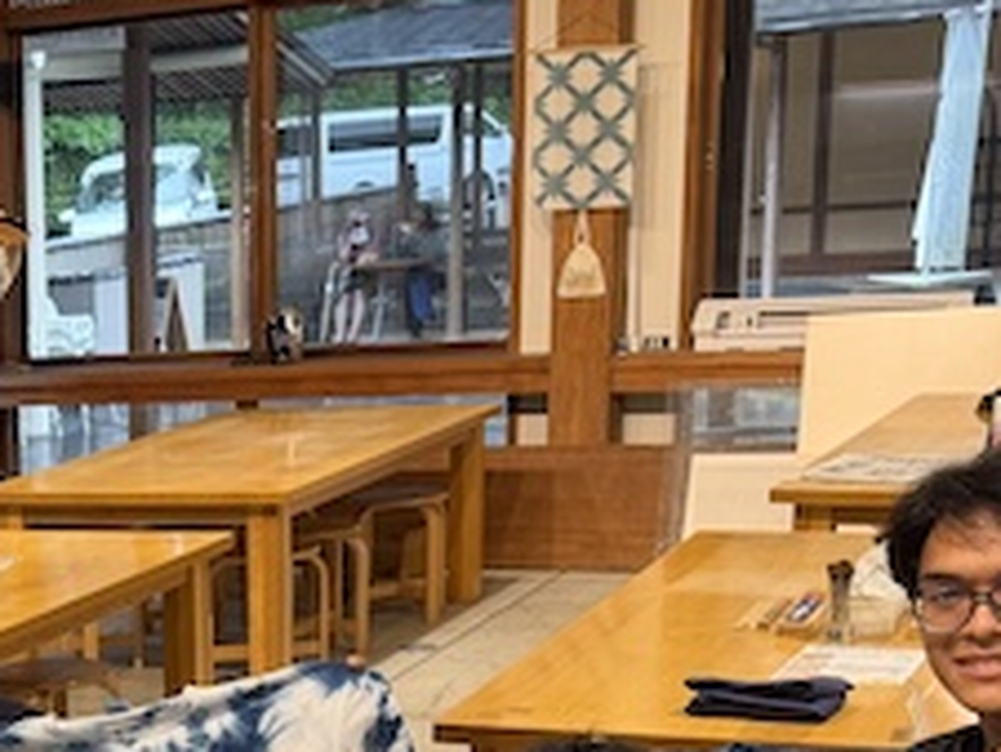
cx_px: -327
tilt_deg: -16.6
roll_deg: +5.3
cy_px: 883
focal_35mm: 84
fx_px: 2430
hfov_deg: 21.0
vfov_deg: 16.9
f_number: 1.78
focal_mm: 6.76
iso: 125
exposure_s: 1/60
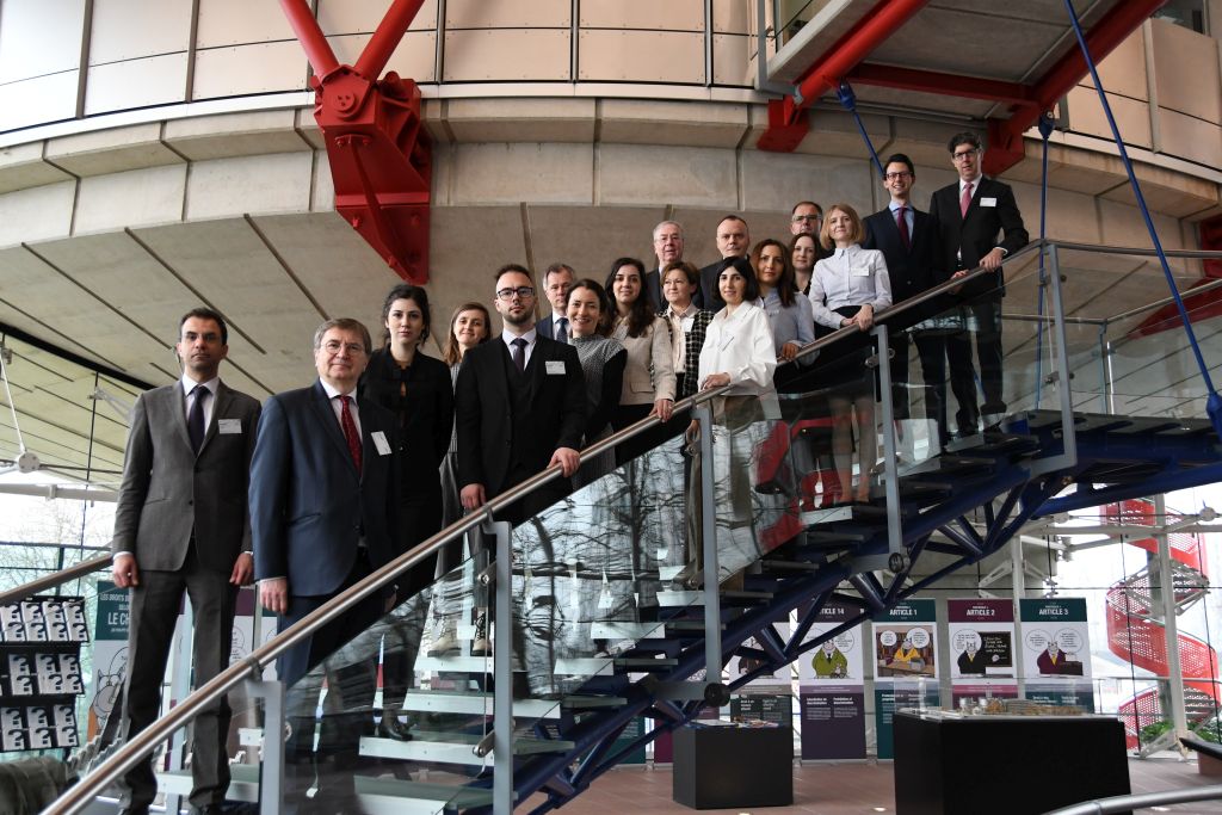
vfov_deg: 40.0
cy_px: 408
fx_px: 1120
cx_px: 611
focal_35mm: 33
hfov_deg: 57.2
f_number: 3.8
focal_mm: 22
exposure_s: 1/320
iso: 1600
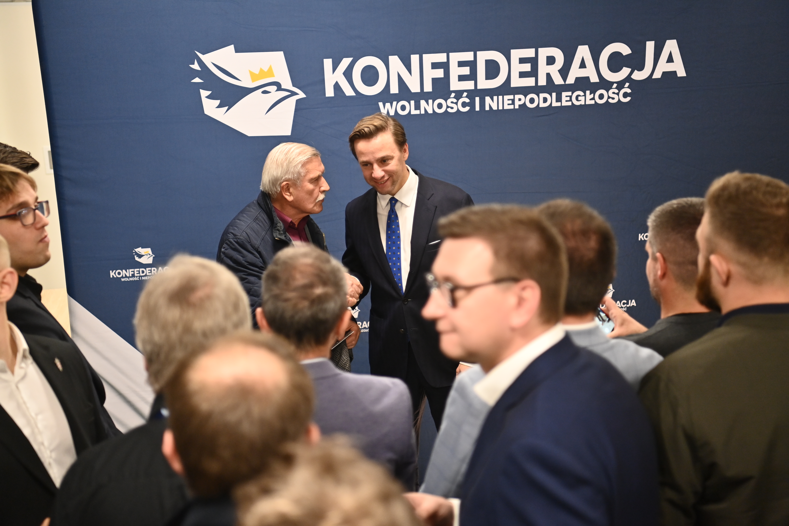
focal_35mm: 60
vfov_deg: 22.6
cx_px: 394
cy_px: 263
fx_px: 1315
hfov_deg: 33.4
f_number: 2.8
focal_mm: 60
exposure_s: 1/200
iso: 1600
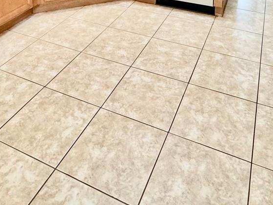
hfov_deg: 46.8
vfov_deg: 27.8
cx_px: 133
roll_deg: +0.2
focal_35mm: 40
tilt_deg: -10.2
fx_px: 315
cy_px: -80
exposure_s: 1/60
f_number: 2.2
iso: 200
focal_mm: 2.22
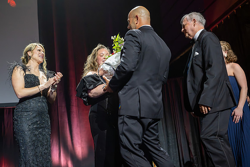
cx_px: 122
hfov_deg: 45.0
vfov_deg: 30.9
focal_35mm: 43
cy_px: 84
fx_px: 301
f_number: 3.2
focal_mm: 41
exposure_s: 1/500
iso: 5000
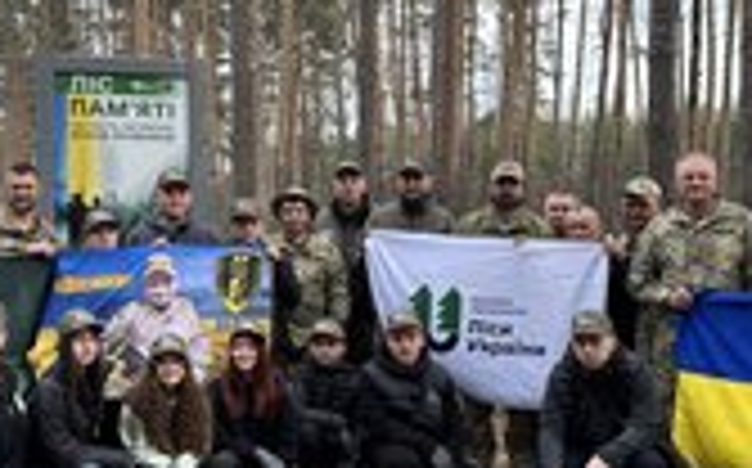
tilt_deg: -1.7
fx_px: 1249
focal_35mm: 61
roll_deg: +0.6
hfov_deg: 33.5
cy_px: 266
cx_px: 333
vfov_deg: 21.2
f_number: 1.78
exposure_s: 1/802
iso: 80
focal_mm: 6.76
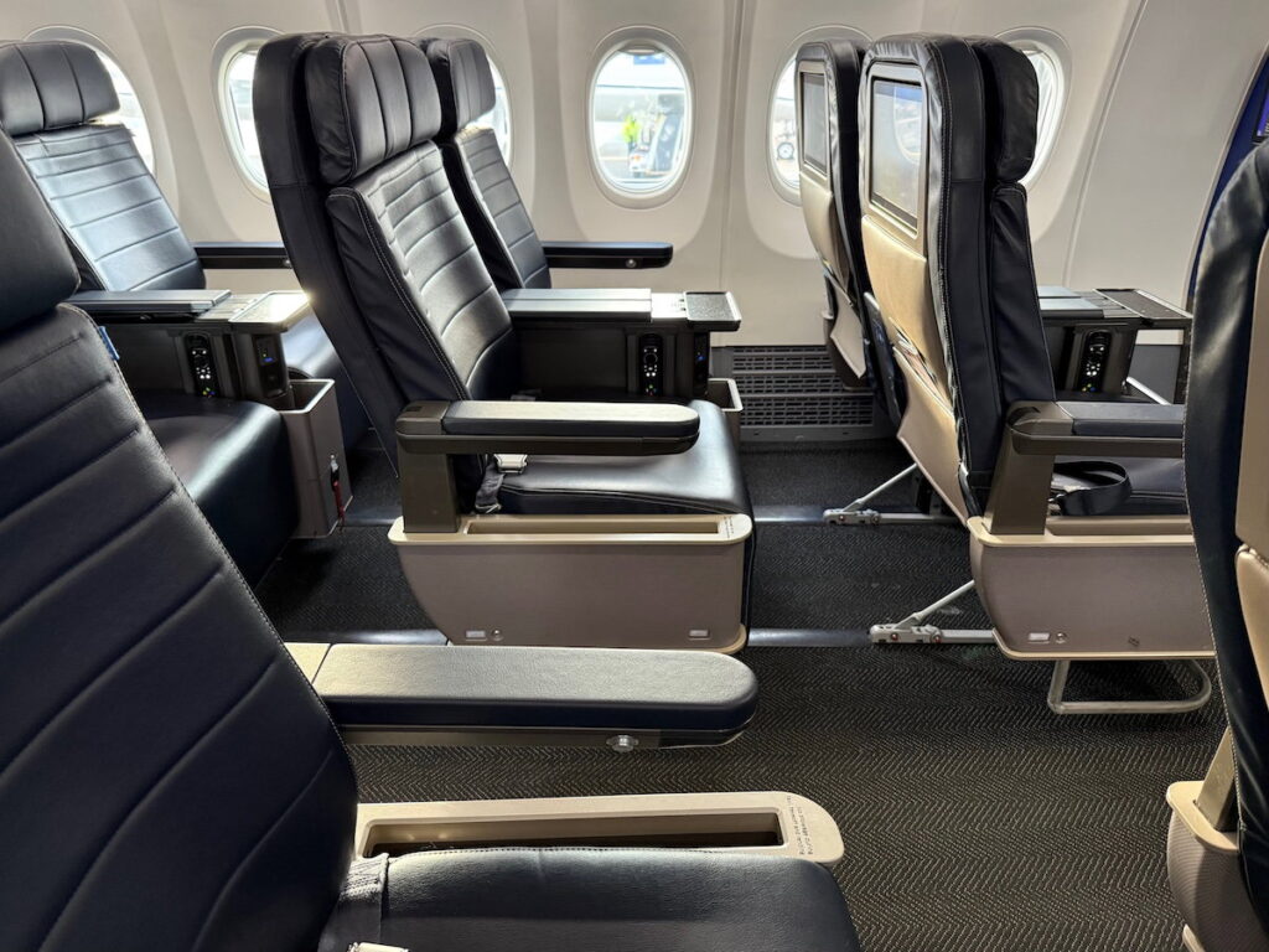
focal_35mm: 24
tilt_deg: -25.6
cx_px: 634
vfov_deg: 56.8
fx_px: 880
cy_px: 476
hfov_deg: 71.6
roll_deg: +0.1
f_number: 1.78
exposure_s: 1/56
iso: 400
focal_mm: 6.76
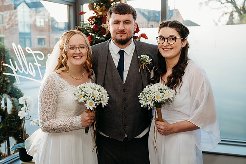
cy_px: 82
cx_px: 123
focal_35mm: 46
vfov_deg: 29.2
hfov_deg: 42.8
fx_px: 314
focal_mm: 46
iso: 1400
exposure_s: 1/200
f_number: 4.5
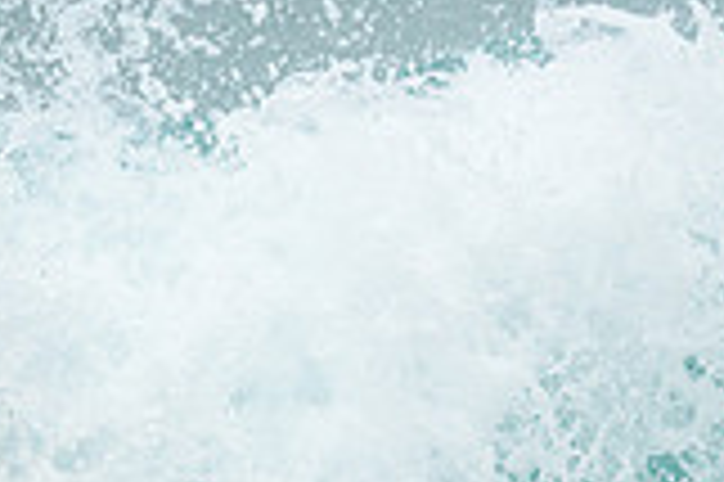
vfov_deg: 0.4
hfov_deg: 0.7
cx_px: -64
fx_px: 62762
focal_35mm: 3124
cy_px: 467
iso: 220
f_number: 6.3
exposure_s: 1/2000
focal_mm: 800
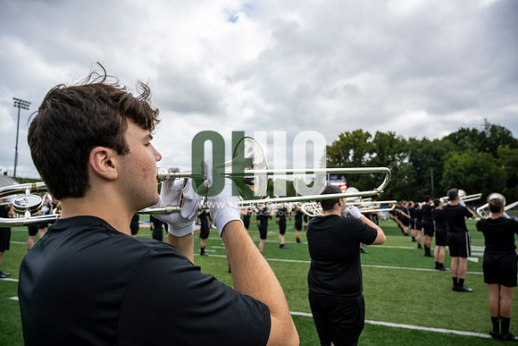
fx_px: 345
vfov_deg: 53.2
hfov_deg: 73.7
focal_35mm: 24
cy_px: 173
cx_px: 259
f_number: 4
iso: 160
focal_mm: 24
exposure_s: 1/800
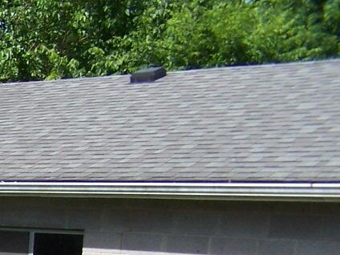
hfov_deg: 13.0
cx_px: -250
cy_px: 420
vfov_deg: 10.2
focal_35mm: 139
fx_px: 1365
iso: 80
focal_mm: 6.3
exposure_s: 1/750
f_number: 2.8
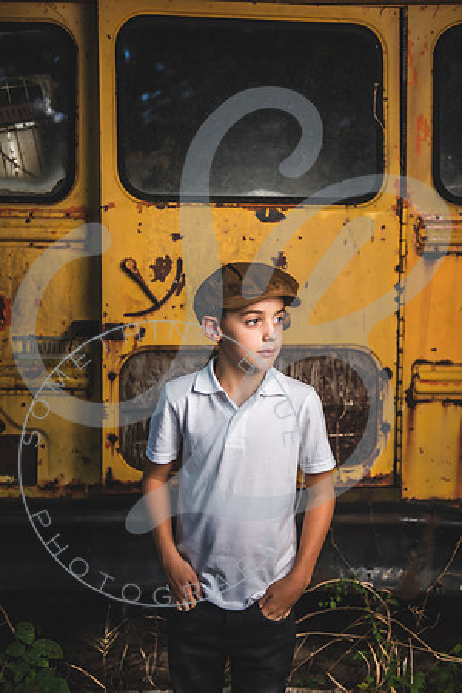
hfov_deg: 27.0
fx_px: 962
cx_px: 231
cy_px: 346
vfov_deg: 39.6
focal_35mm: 50
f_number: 2.8
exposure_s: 1/160
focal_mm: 50
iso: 100
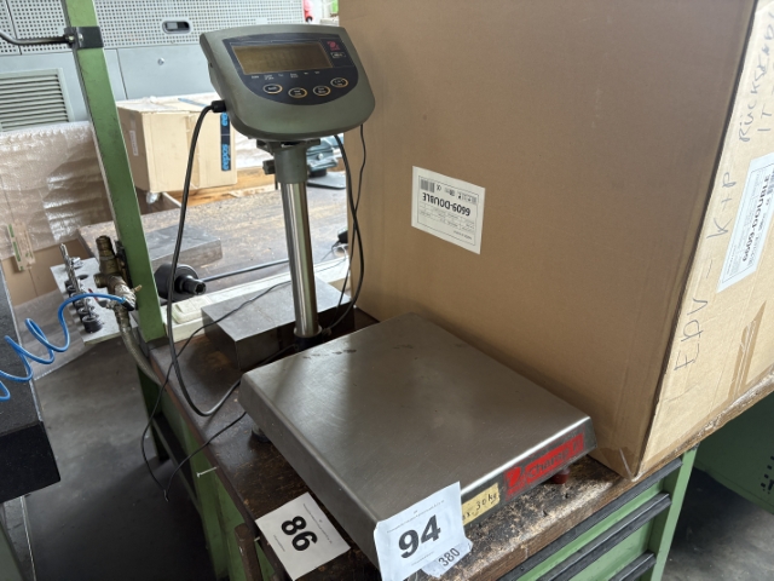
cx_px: 387
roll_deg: +1.8
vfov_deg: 53.1
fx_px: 581
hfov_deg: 67.3
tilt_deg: -24.8
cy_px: 290
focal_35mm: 26
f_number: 1.6
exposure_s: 1/93
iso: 125
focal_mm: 5.96
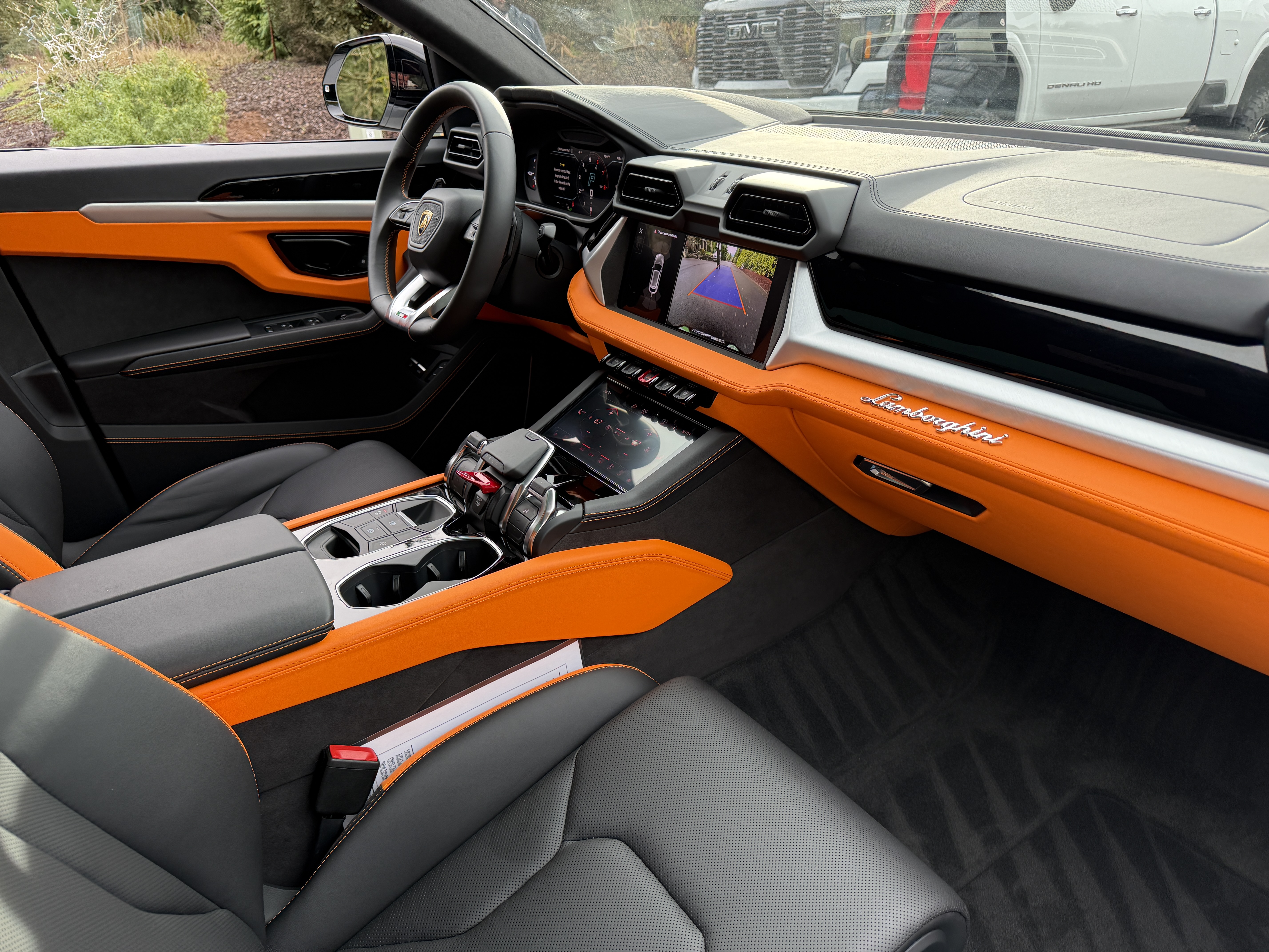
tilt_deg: -23.1
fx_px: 880
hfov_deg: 71.6
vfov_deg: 56.8
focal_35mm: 24
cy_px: 476
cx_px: 634
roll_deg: -1.8
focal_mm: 6.76
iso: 125
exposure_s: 1/243
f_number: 1.78
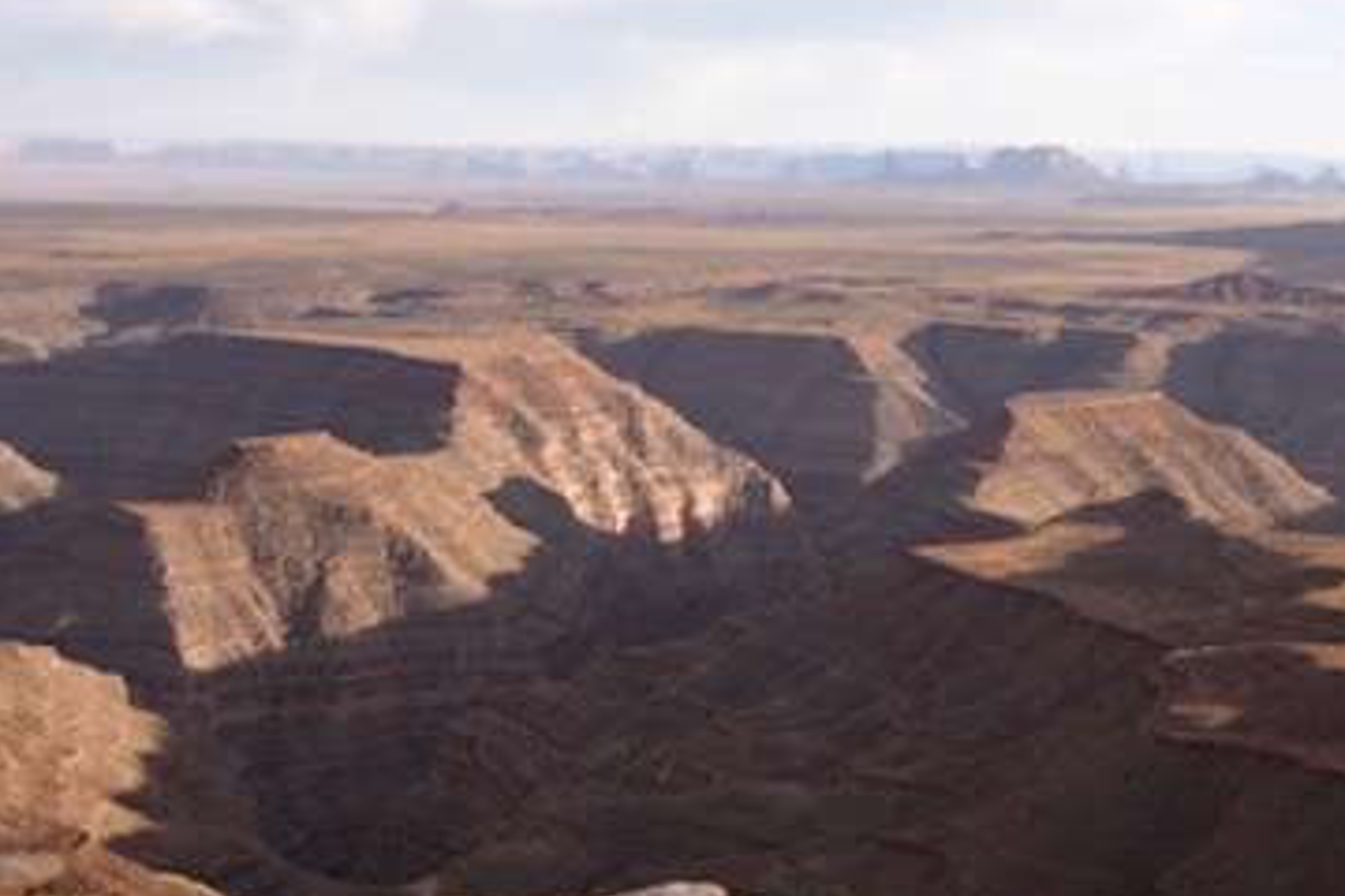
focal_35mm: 70
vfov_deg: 19.4
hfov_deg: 28.7
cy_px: 592
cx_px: 878
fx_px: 2615
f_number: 6.3
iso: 100
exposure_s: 1/160
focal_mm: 36
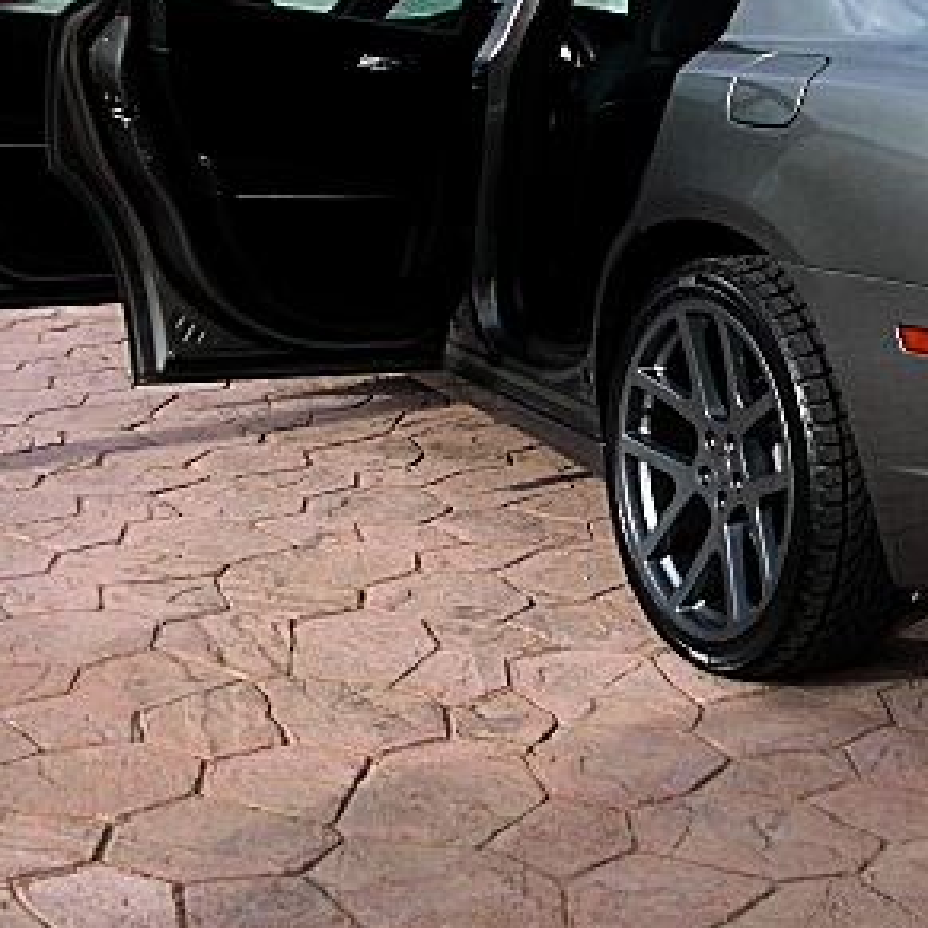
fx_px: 2123
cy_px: 226
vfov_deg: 24.4
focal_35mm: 70
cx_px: 778
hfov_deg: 24.2
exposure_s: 1/320
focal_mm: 6.3
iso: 50
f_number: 2.8
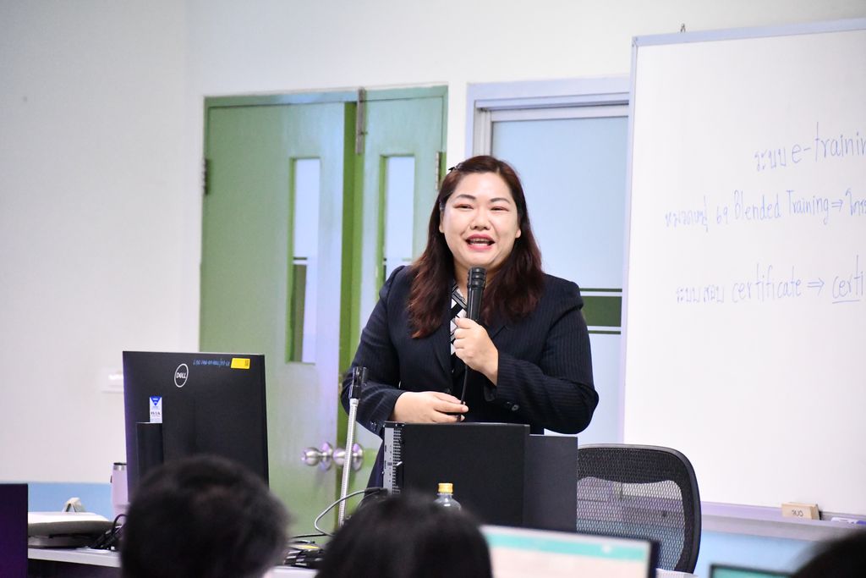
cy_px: 289
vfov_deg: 6.3
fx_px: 5220
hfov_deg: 9.5
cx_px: 433
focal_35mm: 217
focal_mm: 145
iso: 12800
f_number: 6
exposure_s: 1/250
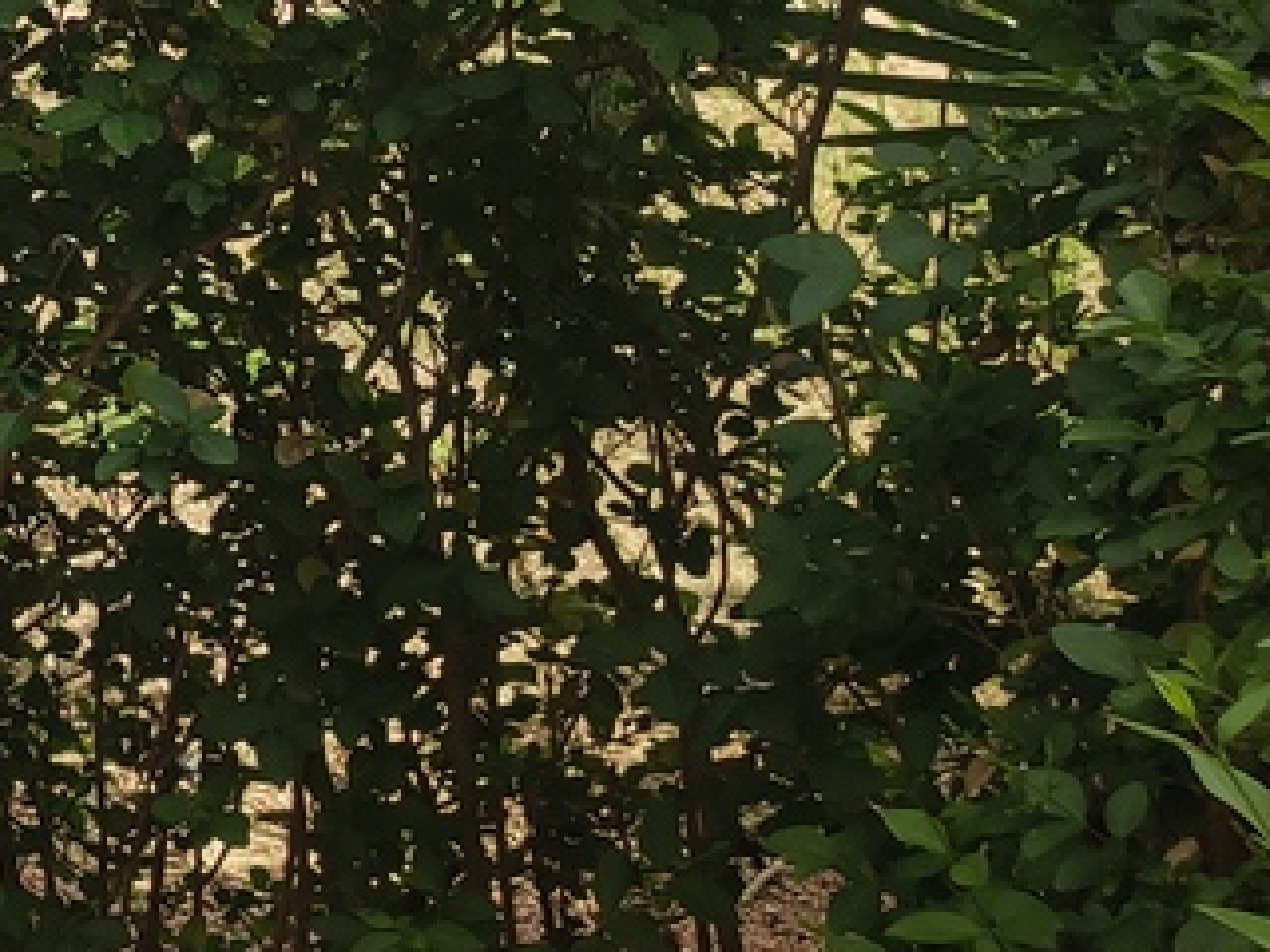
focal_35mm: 96
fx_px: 3522
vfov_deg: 14.2
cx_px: -829
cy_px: -547
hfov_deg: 17.5
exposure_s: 1/595
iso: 50
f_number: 1.89
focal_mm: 5.89
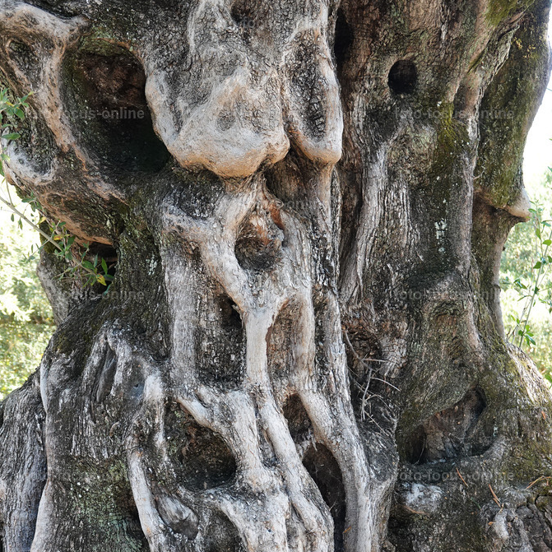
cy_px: 416
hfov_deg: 24.7
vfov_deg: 24.4
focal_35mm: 70
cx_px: 280
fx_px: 1263
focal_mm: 19.68
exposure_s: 1/60
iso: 500
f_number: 3.2
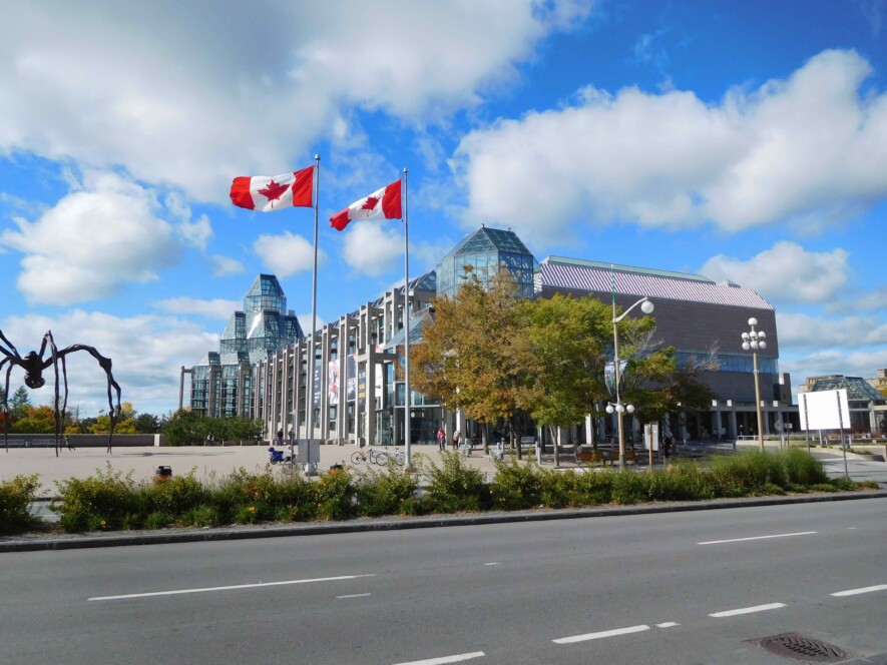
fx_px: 641
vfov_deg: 54.9
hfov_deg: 69.4
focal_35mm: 25
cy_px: 332
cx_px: 444
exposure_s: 1/500
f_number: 6.8
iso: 125
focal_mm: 4.5
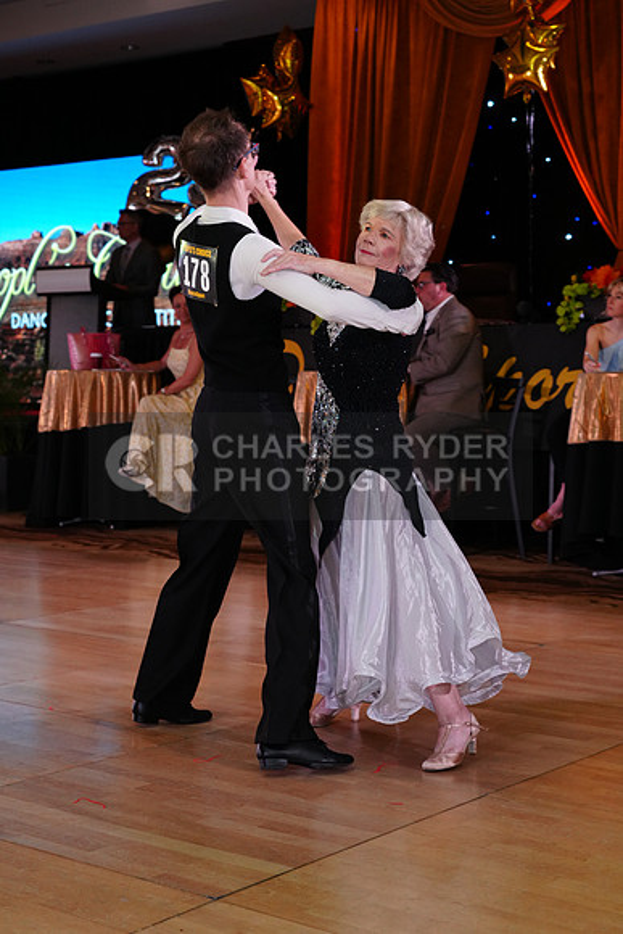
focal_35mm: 58
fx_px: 1505
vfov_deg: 34.5
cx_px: 312
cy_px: 467
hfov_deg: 23.4
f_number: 5.6
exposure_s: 1/250
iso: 2000
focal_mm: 58
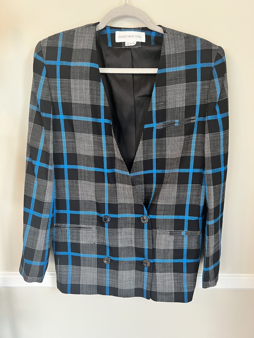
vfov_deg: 67.3
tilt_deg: -7.8
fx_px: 254
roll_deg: +1.3
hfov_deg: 53.1
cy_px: 169
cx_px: 127
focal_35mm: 26
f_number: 1.5
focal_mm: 5.7
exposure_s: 1/60
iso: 320
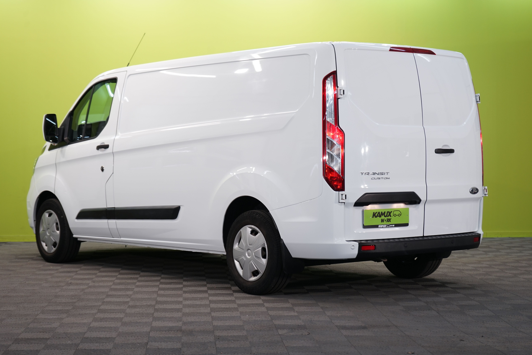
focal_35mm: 71
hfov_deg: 28.5
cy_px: 178
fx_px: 1049
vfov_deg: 19.2
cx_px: 264
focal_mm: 70
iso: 320
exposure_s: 1/30
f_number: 5.6
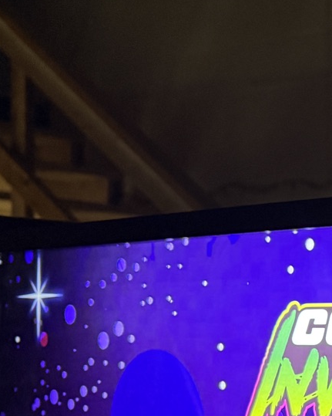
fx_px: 1069
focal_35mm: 87
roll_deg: -0.6
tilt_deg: -0.3
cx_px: 615
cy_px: 347
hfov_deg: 15.1
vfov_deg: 21.6
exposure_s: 1/60
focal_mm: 6.76
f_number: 1.78
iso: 640
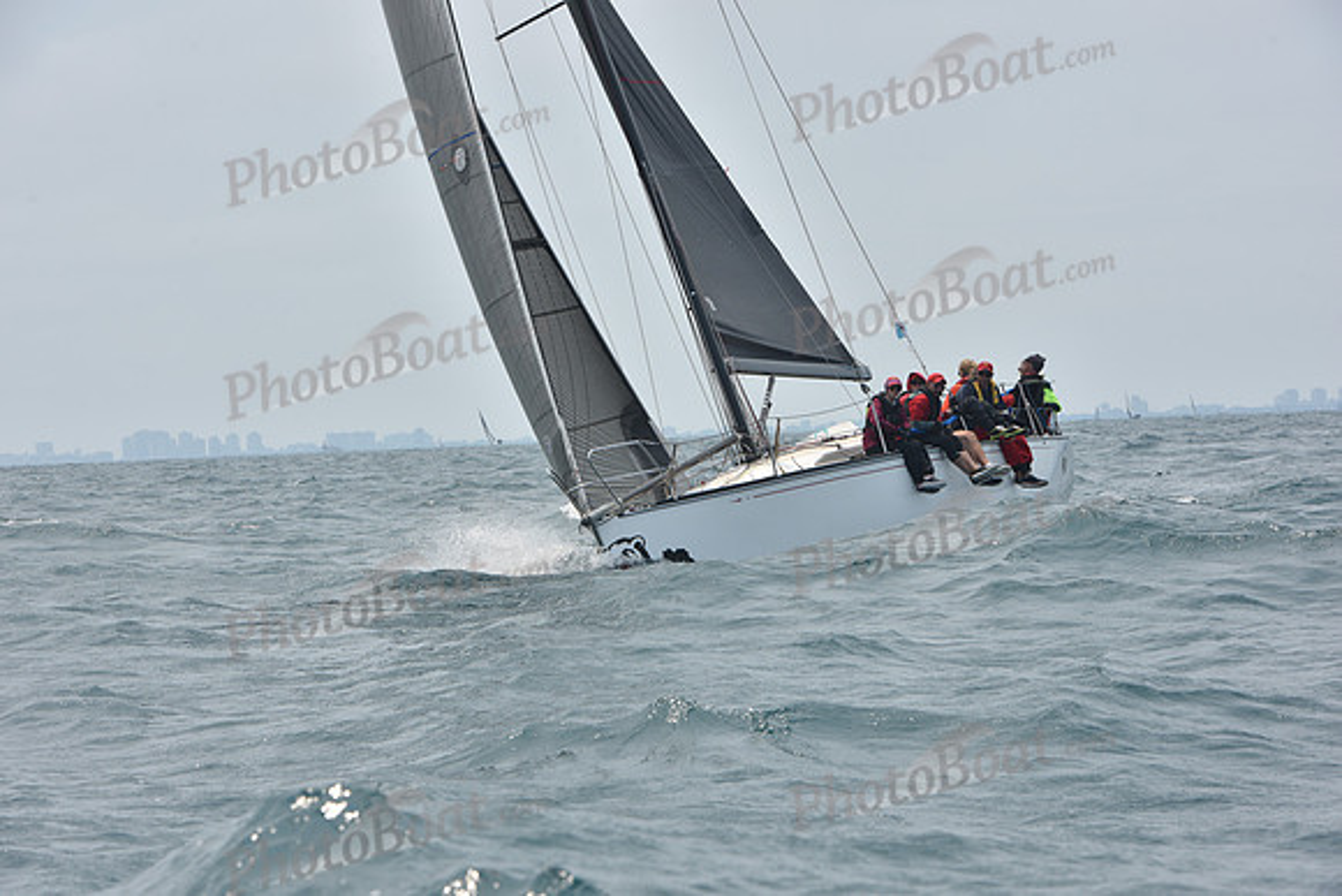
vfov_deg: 10.6
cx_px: 671
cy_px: 448
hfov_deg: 15.8
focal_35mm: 130
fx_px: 4847
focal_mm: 130
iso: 250
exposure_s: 1/800
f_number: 11
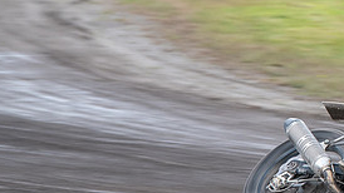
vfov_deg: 1.8
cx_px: 503
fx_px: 6092
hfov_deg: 3.2
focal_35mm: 668
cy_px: 87
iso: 200
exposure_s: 1/200
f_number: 8
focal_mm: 200
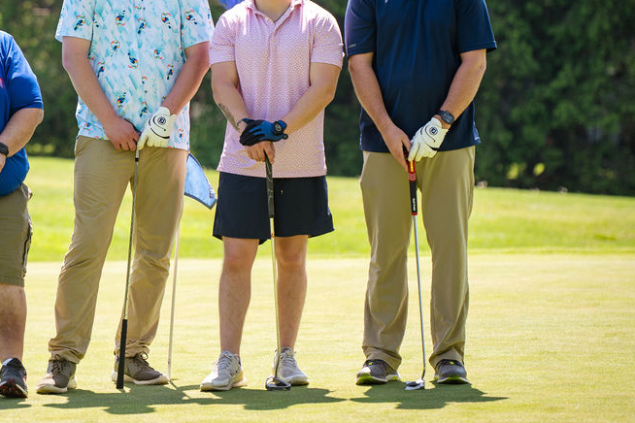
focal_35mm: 185
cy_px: 99
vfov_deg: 7.4
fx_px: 3263
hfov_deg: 11.1
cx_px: 148
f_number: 2.8
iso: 100
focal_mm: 112
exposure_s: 1/400
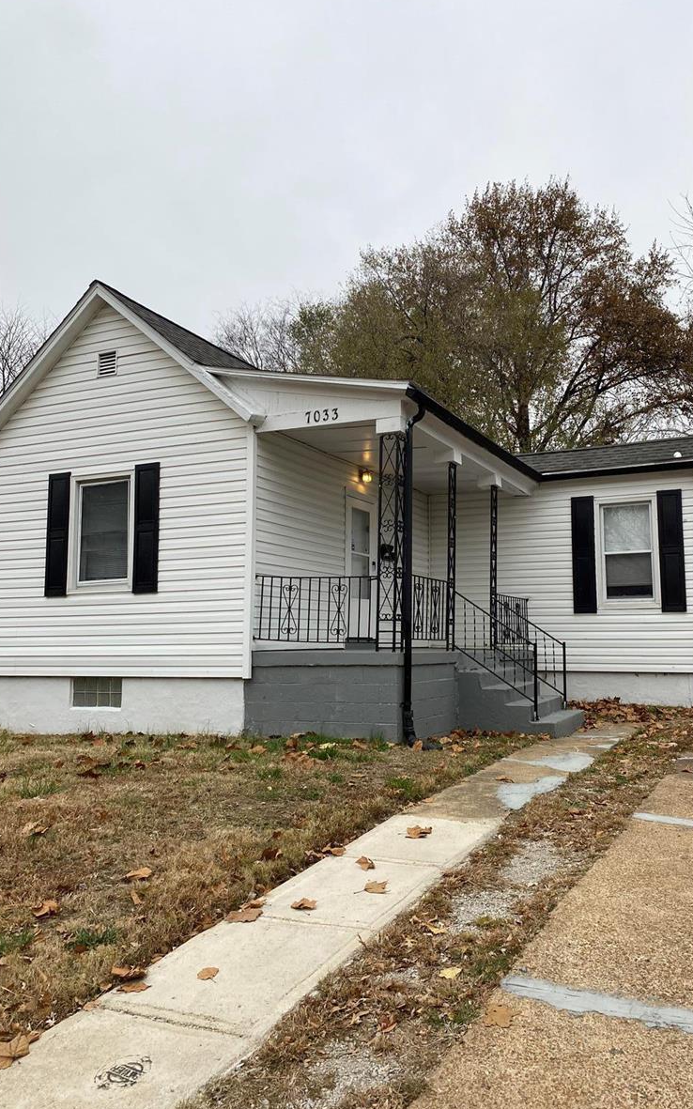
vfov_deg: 66.5
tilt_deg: +9.0
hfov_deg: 44.4
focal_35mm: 28
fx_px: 846
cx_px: 408
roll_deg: +0.3
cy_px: 550
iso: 32
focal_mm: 4.25
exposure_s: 1/447
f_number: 1.8
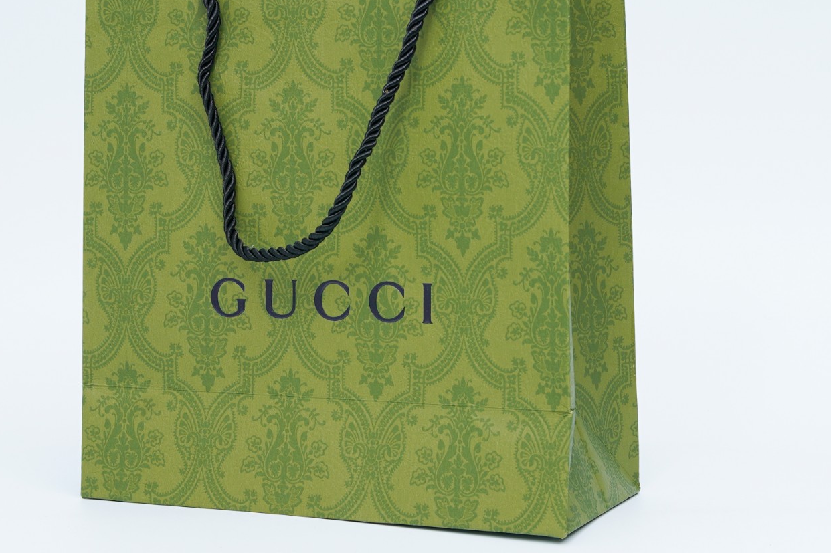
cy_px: 225
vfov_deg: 20.3
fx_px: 1546
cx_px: 367
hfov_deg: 30.1
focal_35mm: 67
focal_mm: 35
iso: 100
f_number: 10
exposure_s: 1/125
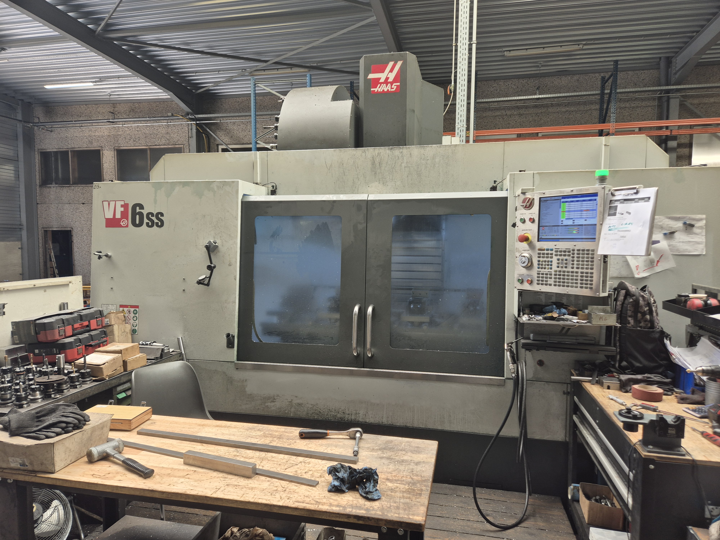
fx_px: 478
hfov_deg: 73.9
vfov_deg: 58.9
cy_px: 270
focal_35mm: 23
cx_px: 360
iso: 40
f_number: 1.8
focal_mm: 5.4
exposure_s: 1/100
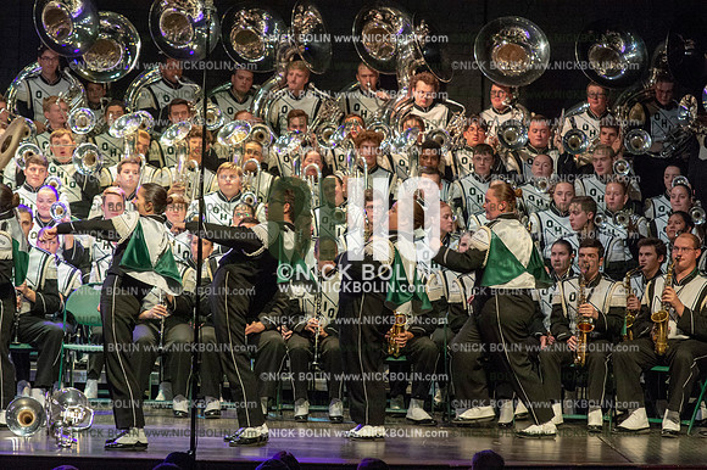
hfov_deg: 9.4
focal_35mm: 220
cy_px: 235
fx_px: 4318
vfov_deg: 6.2
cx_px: 354
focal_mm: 220
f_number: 7.1
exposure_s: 1/200
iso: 8000
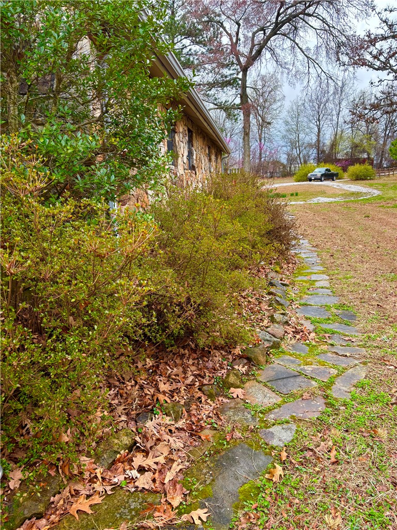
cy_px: 265
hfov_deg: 53.1
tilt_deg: -11.4
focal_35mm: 26
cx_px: 198
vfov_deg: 67.3
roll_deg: +1.6
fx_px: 398
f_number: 1.6
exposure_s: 1/377
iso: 50
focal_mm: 5.96
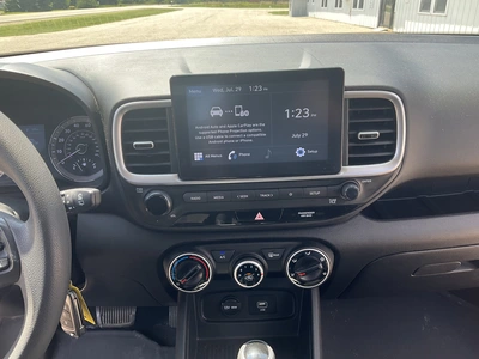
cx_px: 240
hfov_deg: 61.7
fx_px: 401
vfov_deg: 48.2
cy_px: 180
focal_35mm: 29
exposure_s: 1/135
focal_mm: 3
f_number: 1.8
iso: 16
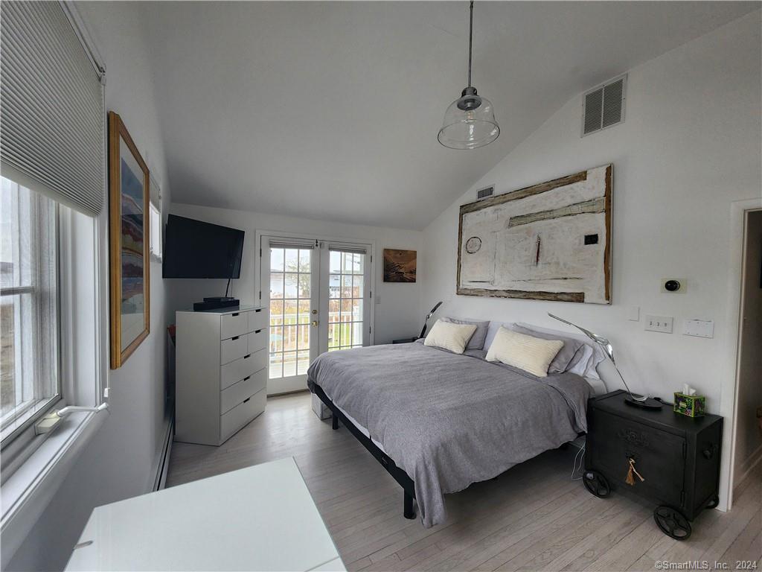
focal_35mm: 13
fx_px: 286
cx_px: 381
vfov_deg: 89.9
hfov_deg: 106.2
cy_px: 286
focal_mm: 2.2
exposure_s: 1/60
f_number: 2.2
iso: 160
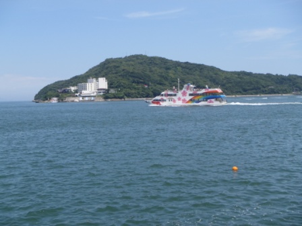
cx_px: 151
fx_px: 375
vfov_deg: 33.6
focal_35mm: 43
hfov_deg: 43.9
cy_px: 113
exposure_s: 1/100
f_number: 13
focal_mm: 7.73
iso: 125
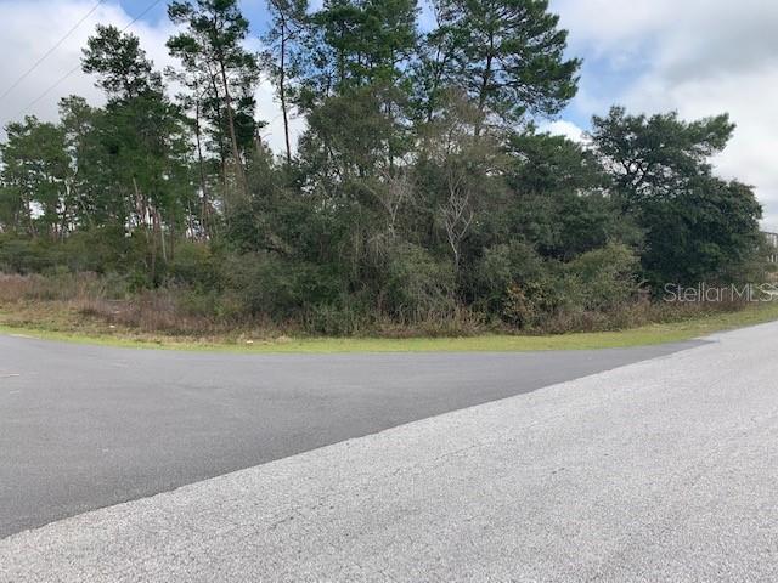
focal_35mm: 26
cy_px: 292
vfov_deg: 53.1
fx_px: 584
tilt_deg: -3.1
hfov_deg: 67.3
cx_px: 389
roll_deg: +0.2
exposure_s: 1/911
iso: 25
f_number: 1.8
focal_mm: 4.25
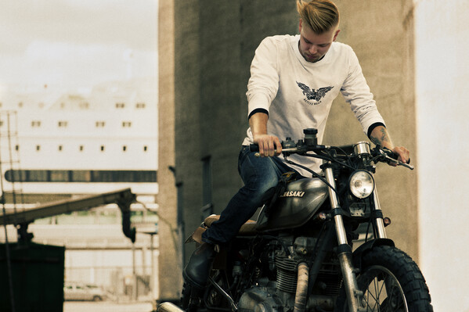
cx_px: 234
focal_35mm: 105
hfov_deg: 19.5
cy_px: 156
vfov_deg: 13.0
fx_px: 1367
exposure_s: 1/320
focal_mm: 105
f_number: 5.6
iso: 125
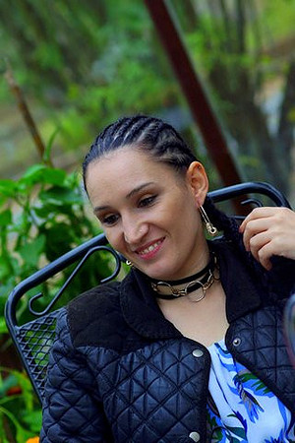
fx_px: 1844
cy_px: 222
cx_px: 148
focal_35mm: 150
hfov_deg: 9.1
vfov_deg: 13.7
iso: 100
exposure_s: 1/200
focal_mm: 100
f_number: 4
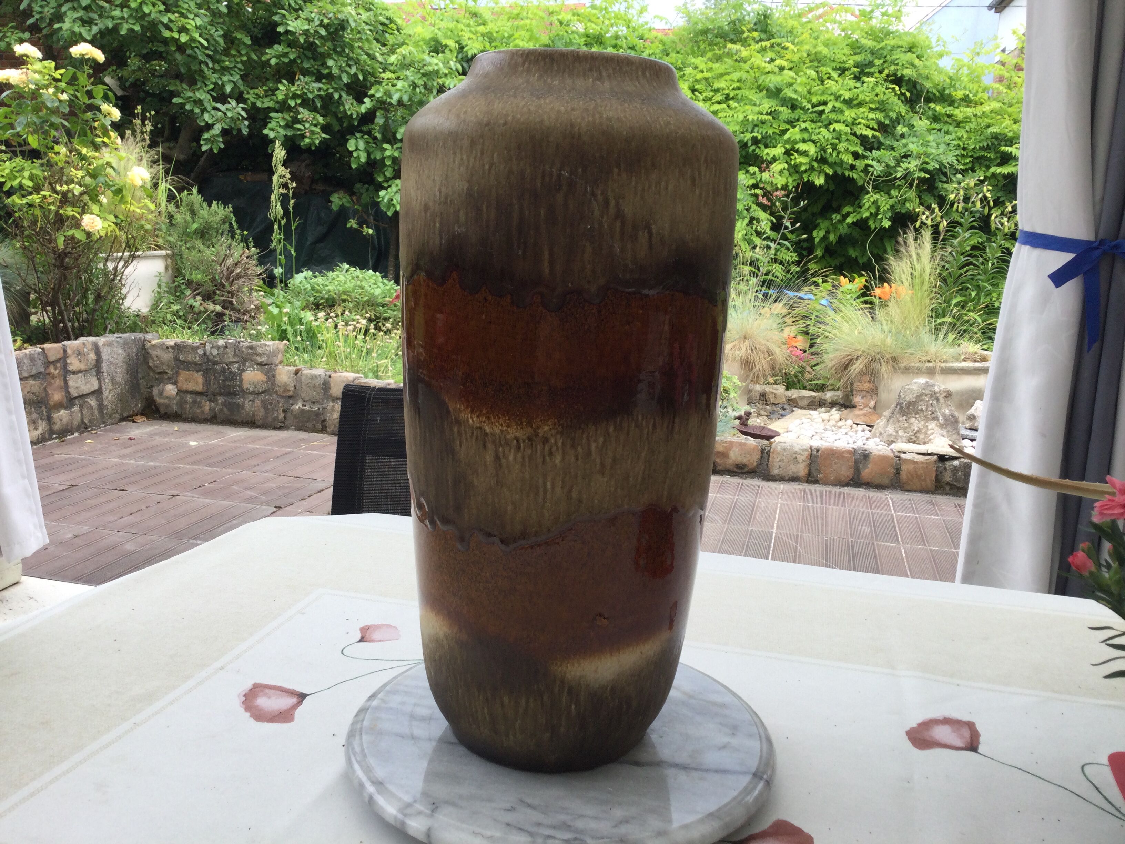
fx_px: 1007
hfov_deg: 58.4
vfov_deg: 45.4
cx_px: 562
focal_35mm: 31
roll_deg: -1.4
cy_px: 422
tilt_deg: -13.8
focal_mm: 3.3
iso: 25
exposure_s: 1/242
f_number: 2.4
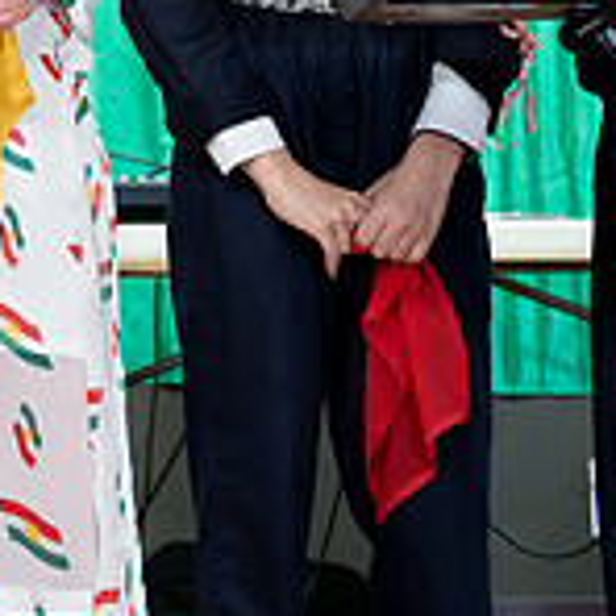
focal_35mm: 166
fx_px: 3342
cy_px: -71
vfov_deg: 10.4
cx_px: -104
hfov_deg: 10.4
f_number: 2.8
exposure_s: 1/200
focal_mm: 50
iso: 800
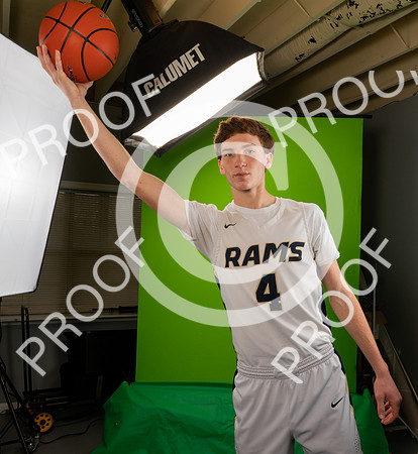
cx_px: 229
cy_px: 229
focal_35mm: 32
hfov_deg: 48.9
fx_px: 459
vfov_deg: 52.6
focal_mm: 24
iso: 800
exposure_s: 1/60
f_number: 20
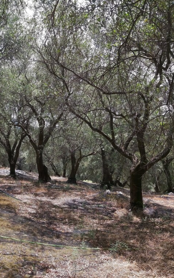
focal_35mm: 37
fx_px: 281
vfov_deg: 52.7
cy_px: 139
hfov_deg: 33.8
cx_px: 44
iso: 100
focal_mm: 3.92
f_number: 1.7
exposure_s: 1/700
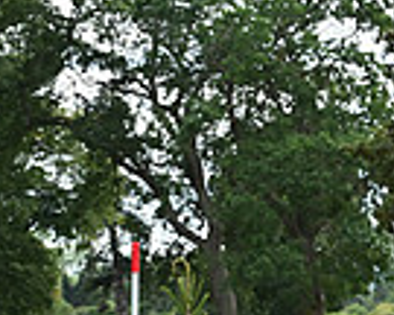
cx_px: 826
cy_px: 392
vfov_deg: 7.3
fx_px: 2449
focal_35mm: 210
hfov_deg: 8.6
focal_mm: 52
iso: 1250
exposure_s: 1/1250
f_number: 5.6
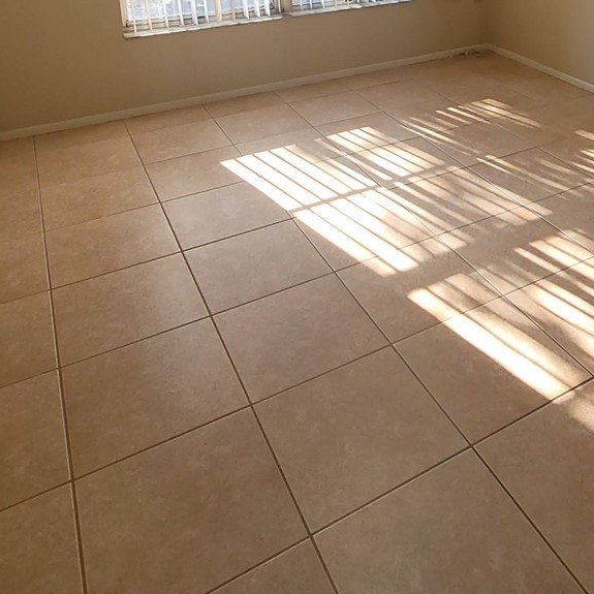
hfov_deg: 49.1
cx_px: 445
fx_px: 621
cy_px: 51
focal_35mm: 32
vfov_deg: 45.8
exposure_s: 1/120
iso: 100
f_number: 2.2
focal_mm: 2.2
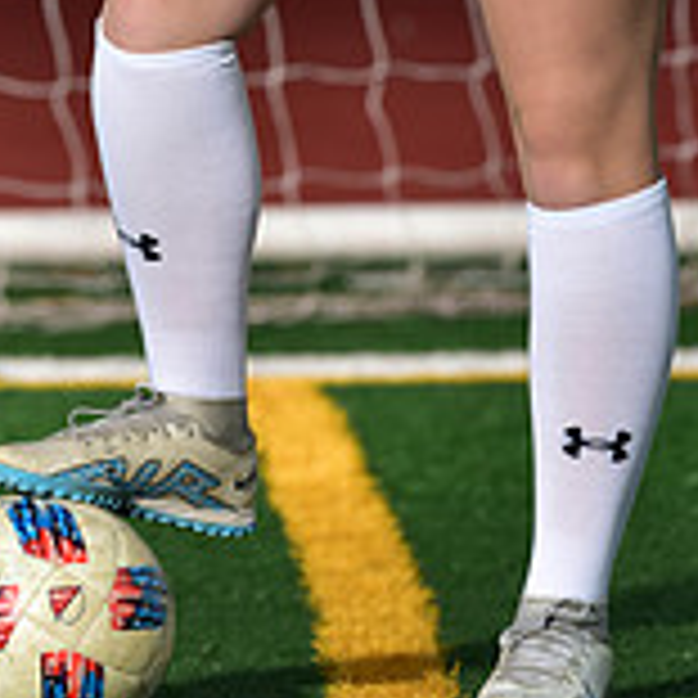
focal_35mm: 558
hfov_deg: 3.1
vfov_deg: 3.1
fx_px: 12730
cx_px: 462
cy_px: -333
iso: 250
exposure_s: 1/250
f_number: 4.5
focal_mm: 175
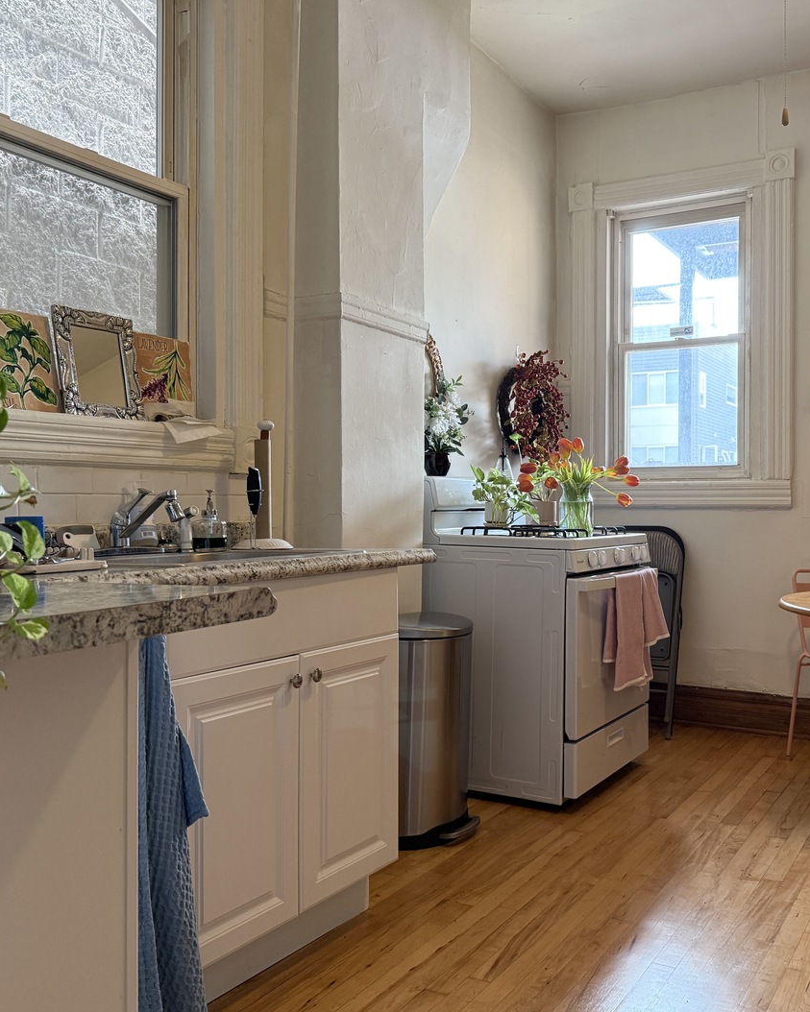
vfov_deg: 55.7
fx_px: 959
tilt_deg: +0.6
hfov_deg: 45.1
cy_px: 500
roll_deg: -0.5
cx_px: 544
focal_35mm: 32
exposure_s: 1/60
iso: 250
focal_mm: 6.76
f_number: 1.78
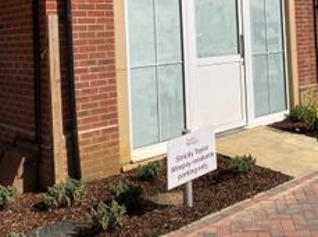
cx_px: 233
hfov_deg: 38.1
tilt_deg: +1.1
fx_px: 449
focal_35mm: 49
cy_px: 30
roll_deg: +2.5
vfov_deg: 28.6
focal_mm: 3.99
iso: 20
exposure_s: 1/3436
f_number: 1.8
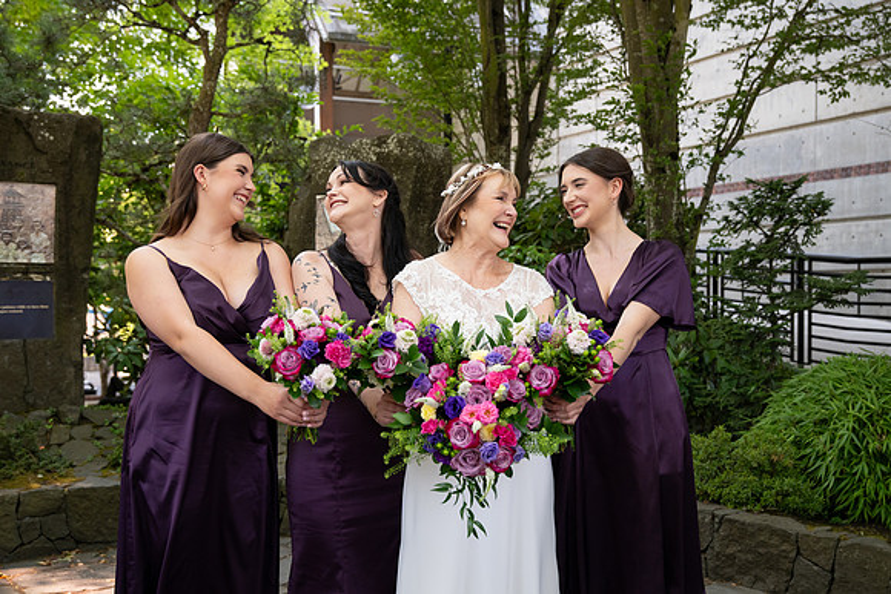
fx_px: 1089
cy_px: 297
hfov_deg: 44.5
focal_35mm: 44
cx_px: 446
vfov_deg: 30.5
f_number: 4.5
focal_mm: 44
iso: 1250
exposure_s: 1/400
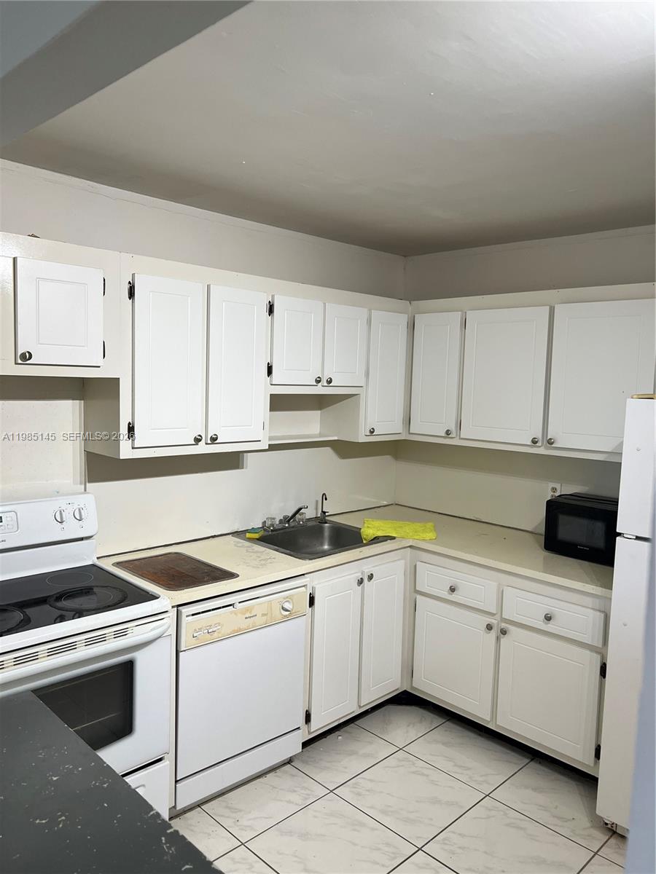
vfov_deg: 67.3
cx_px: 328
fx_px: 657
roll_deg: -1.5
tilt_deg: -5.1
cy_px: 437
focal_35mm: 26
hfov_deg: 53.1
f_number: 1.5
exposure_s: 1/120
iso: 100
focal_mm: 5.7
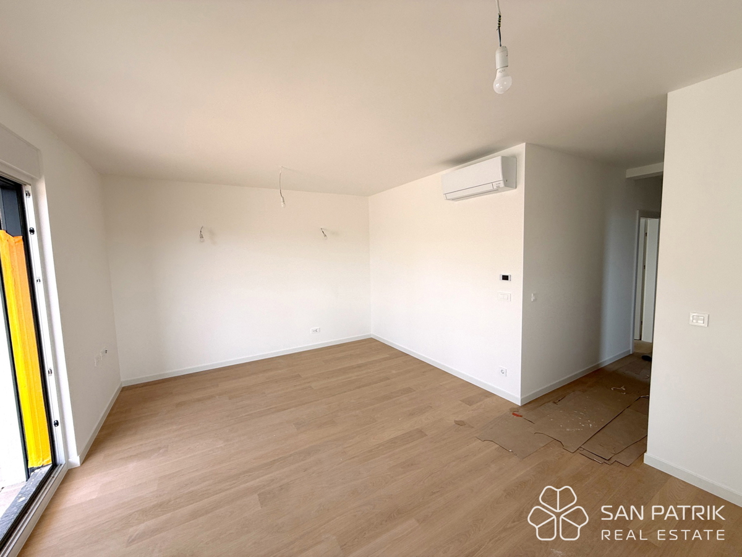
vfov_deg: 85.7
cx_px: 371
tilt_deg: -4.5
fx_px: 300
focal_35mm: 14
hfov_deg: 102.1
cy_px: 278
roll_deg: +1.2
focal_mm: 2.22
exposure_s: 1/245
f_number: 2.2
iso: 50
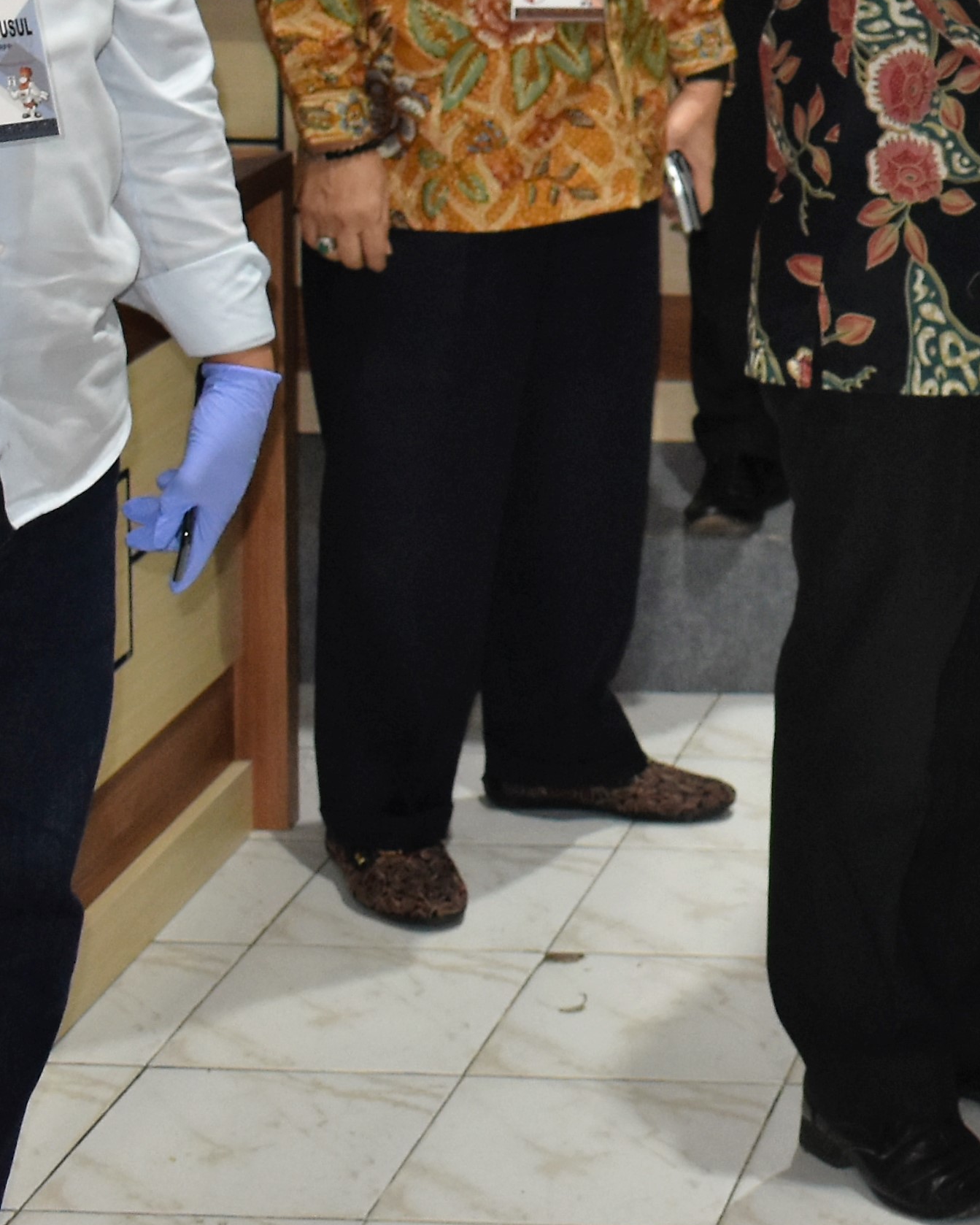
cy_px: -146
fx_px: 3683
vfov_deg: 18.1
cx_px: 1439
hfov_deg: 14.2
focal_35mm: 102
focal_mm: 21
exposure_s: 1/80
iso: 800
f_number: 4.5
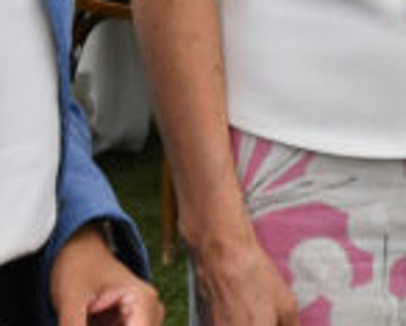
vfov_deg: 7.7
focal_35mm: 197
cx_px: 634
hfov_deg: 9.5
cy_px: -206
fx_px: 2369
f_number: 8
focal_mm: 20
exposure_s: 1/640
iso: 400
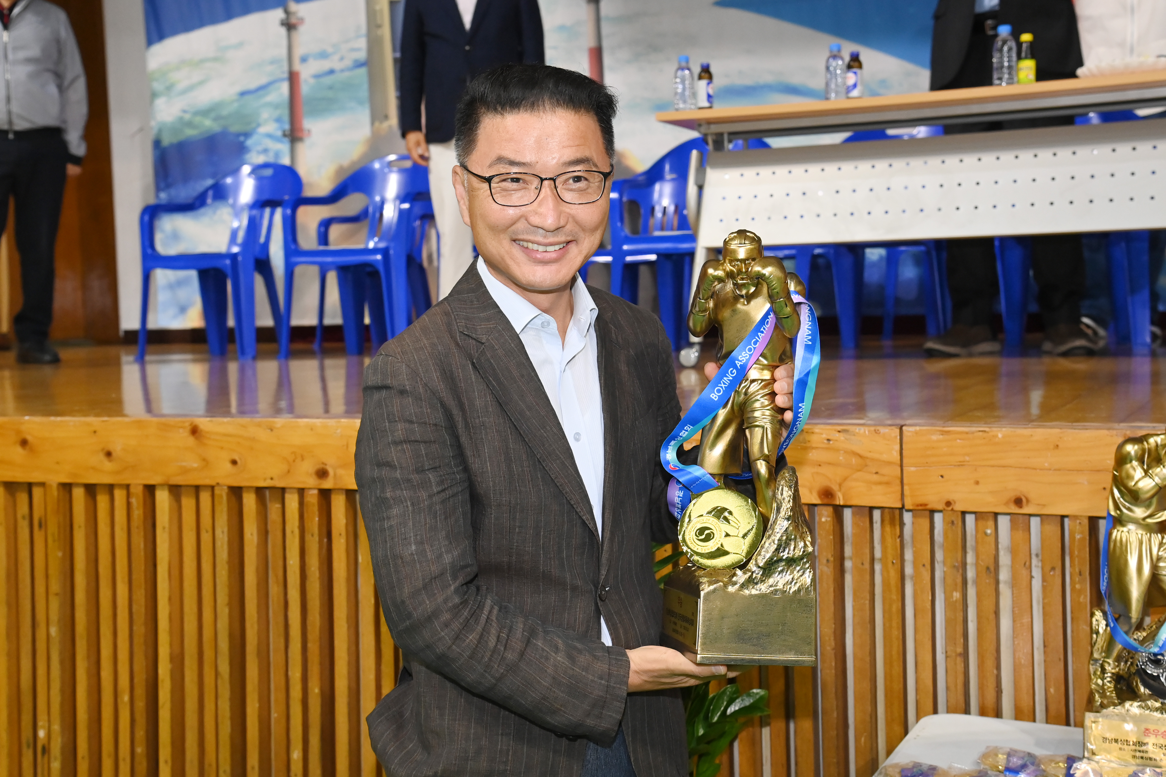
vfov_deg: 29.2
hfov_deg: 42.7
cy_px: 388
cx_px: 583
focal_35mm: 46
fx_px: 1490
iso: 3200
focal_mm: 46
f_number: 6.3
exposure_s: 1/250
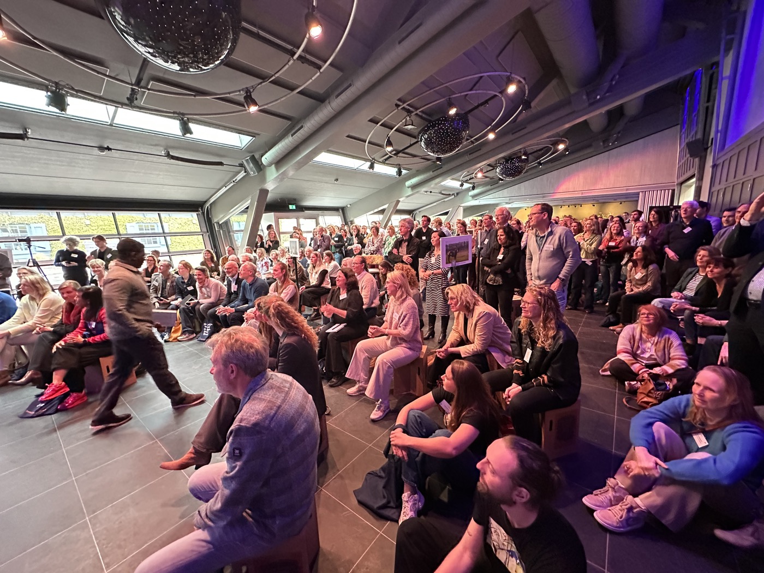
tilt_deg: -10.5
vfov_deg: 85.7
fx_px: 309
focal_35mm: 14
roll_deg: +2.4
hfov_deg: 102.1
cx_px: 382
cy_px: 286
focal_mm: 2.22
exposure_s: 1/60
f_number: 2.2
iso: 1000
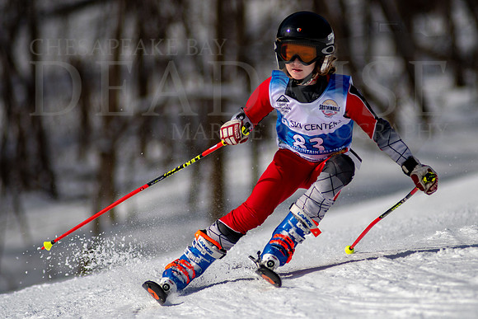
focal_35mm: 529
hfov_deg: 3.9
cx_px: 281
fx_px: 7030
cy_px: 160
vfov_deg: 2.6
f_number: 2.8
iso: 100
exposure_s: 1/8000
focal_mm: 300
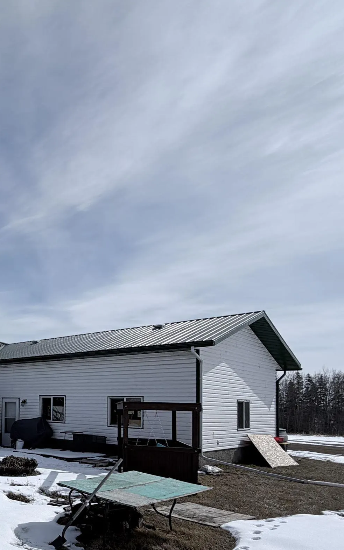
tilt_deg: +4.0
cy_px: 382
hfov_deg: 35.4
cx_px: -54
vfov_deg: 62.4
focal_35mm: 29
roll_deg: -1.1
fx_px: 435
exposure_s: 1/2841
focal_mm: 2.22
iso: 20
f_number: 2.2
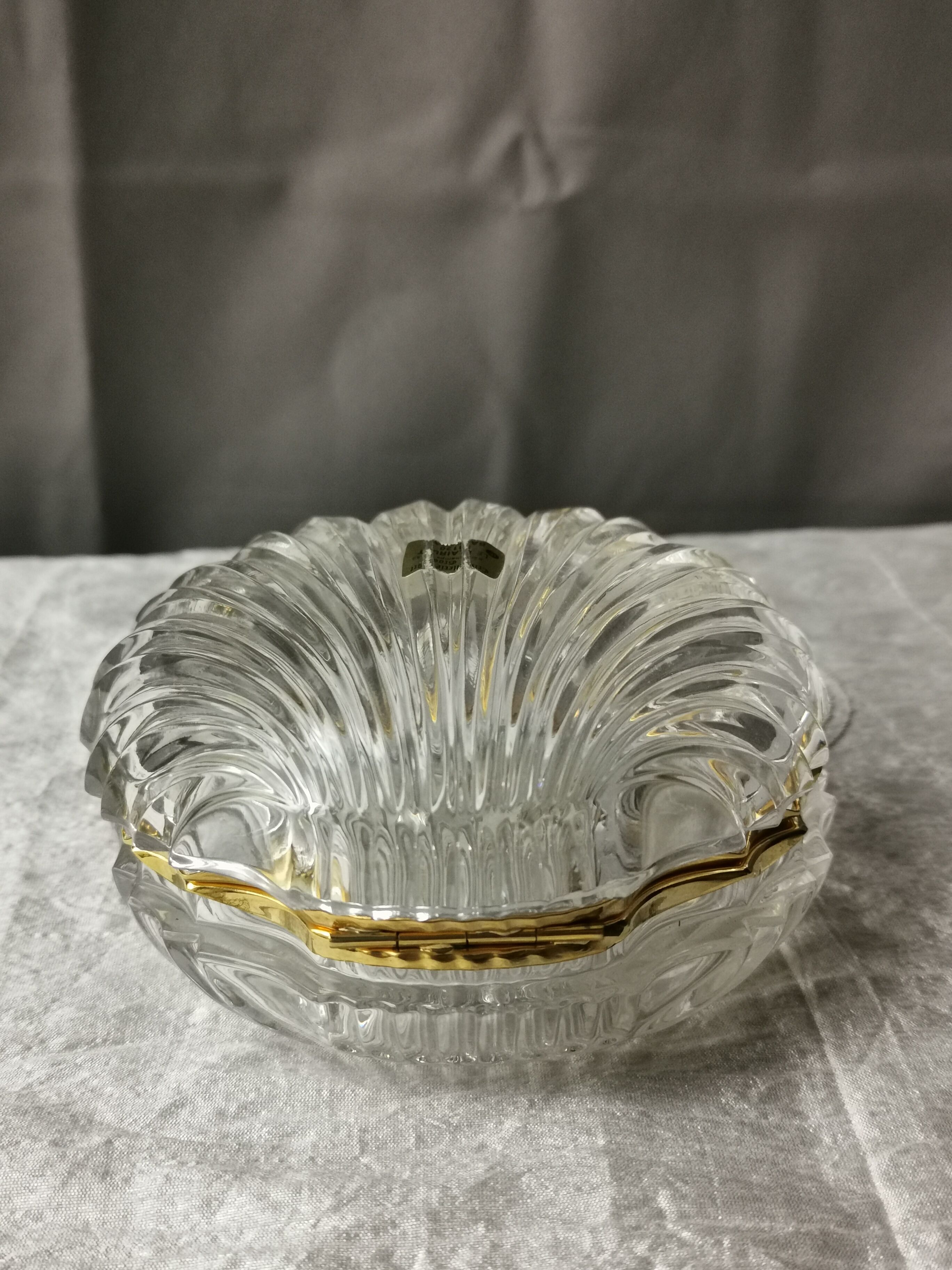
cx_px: 476
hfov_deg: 37.7
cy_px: 635
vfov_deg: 49.0
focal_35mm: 38
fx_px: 1393
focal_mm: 5.58
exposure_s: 1/50
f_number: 1.8
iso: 400
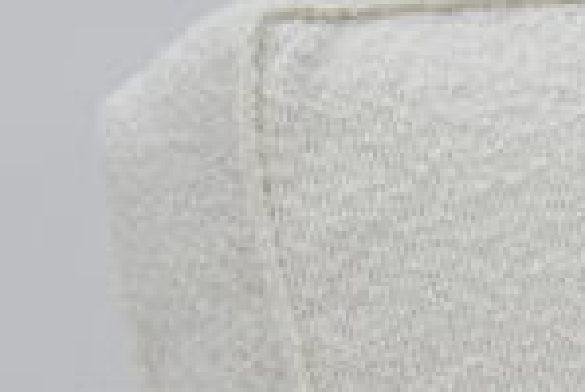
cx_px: 467
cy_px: 657
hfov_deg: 6.2
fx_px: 5406
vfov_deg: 4.1
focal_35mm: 332
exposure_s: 1/125
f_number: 5.6
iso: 1250
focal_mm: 55
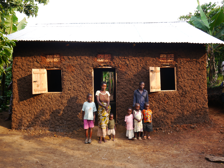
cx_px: 112
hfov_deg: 56.8
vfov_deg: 44.2
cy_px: 84
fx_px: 207
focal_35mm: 32
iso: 160
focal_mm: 16
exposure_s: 1/125
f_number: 4.5
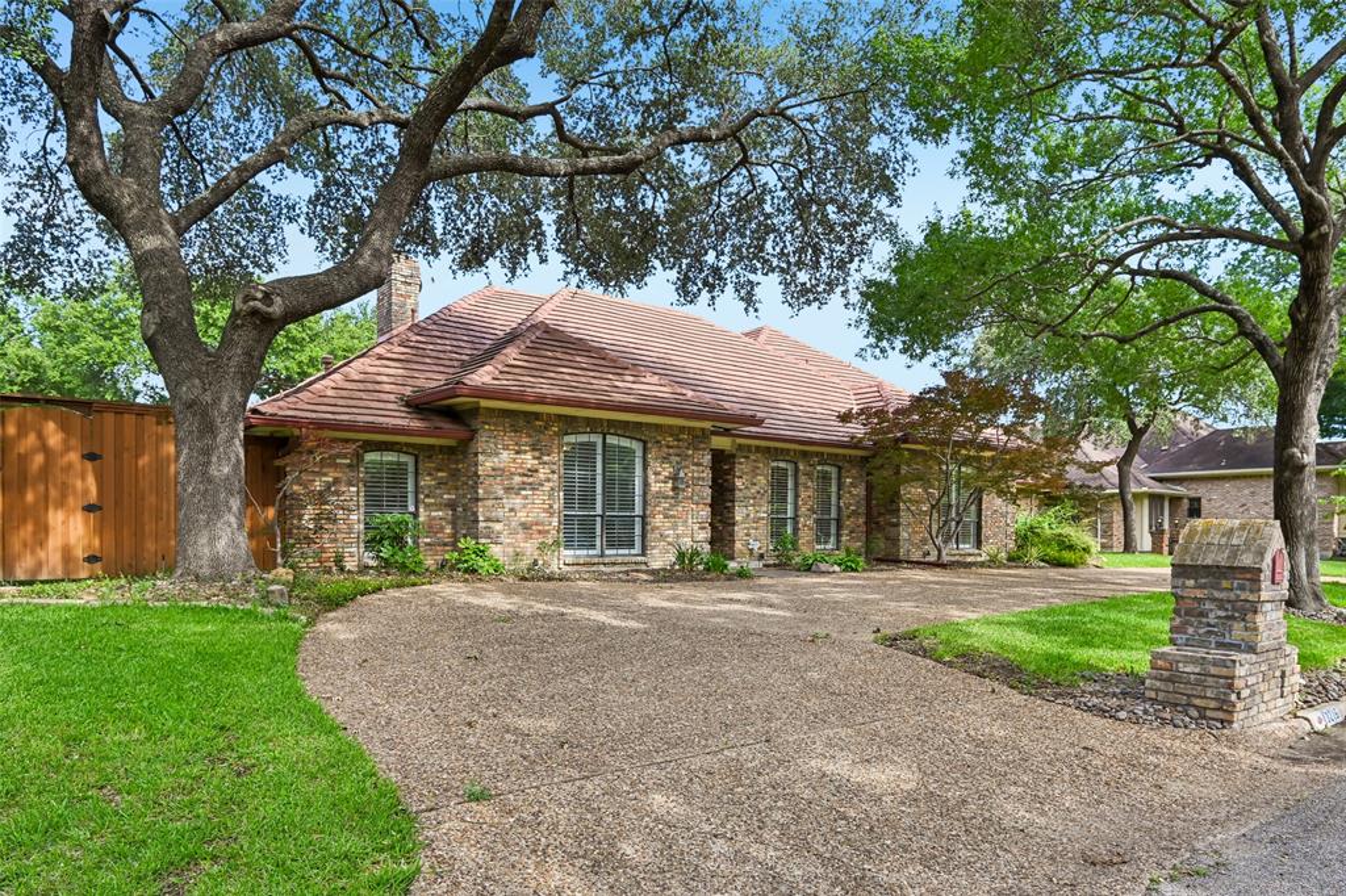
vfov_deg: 57.2
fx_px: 822
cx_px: 673
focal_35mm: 22
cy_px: 448
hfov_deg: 78.6
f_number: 8
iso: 400
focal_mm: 22
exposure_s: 1/250
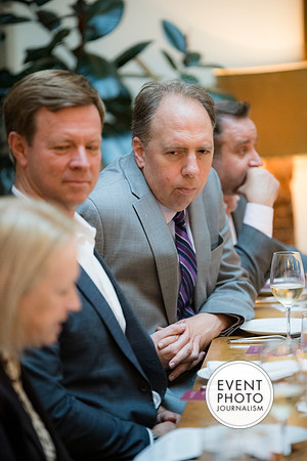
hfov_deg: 6.9
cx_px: 154
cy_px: 230
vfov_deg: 10.3
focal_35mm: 200
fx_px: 2558
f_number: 2.8
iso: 6400
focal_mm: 200
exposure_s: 1/125
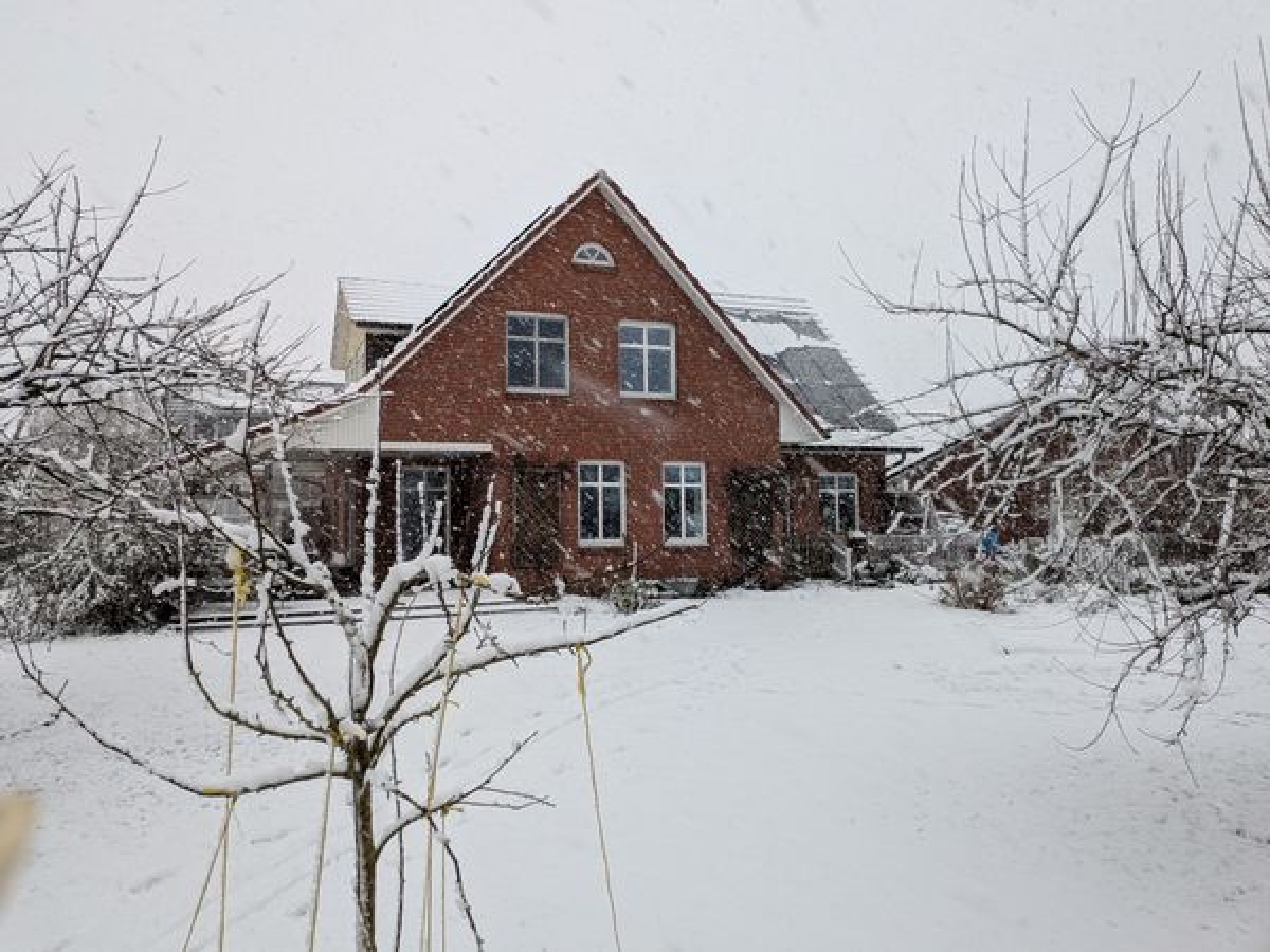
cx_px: 635
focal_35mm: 24
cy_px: 476
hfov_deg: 71.6
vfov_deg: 56.8
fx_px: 881
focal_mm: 4.53
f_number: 1.7
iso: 38
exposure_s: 1/188
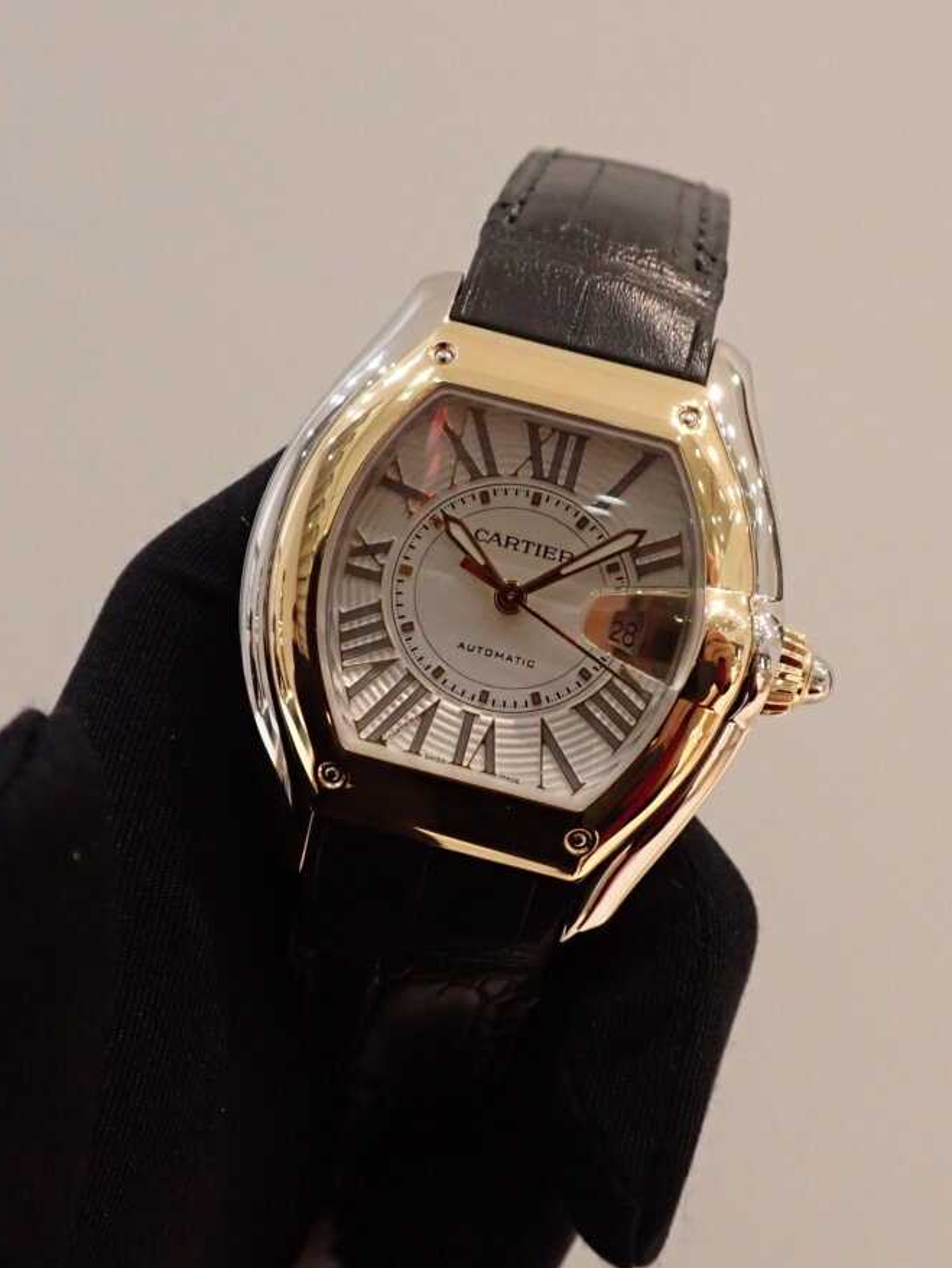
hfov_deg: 35.1
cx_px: 459
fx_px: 1503
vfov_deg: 45.8
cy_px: 648
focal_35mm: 41
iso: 640
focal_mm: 5.4
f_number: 3.2
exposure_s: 1/200
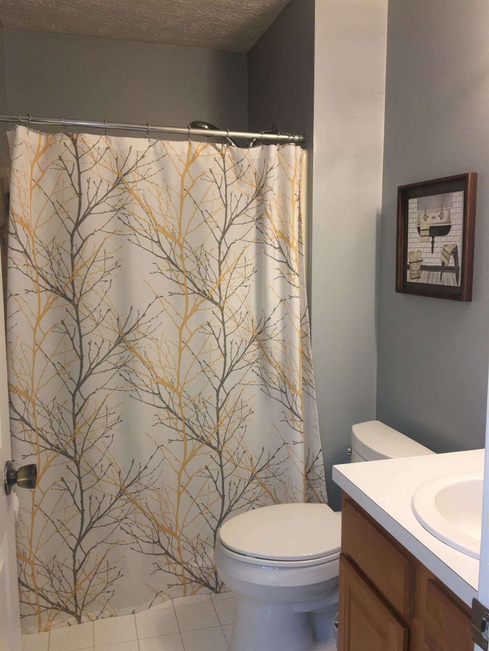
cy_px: 326
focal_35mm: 29
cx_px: 244
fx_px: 546
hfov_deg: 48.2
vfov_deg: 61.7
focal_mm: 4.15
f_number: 2.2
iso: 32
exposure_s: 1/30
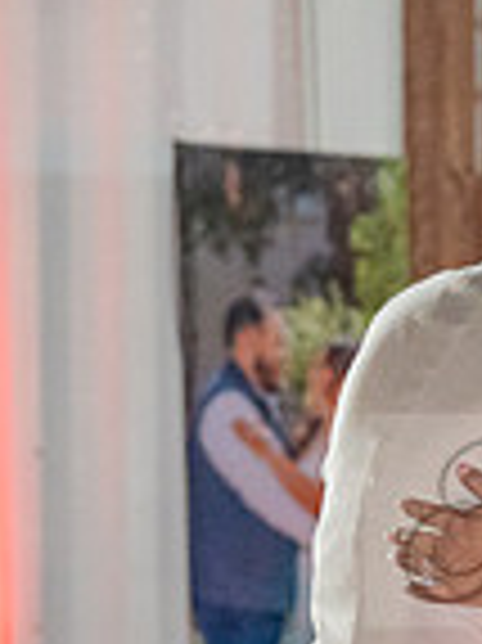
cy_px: 520
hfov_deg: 5.7
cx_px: 757
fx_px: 4778
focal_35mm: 257
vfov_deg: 7.7
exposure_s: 1/250
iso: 3200
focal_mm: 66
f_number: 4
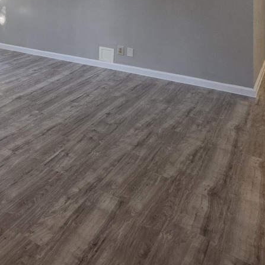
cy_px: -30
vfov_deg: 37.3
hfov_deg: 33.9
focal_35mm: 37
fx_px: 320
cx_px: -71
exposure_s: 1/120
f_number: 1.9
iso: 250
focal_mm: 2.2
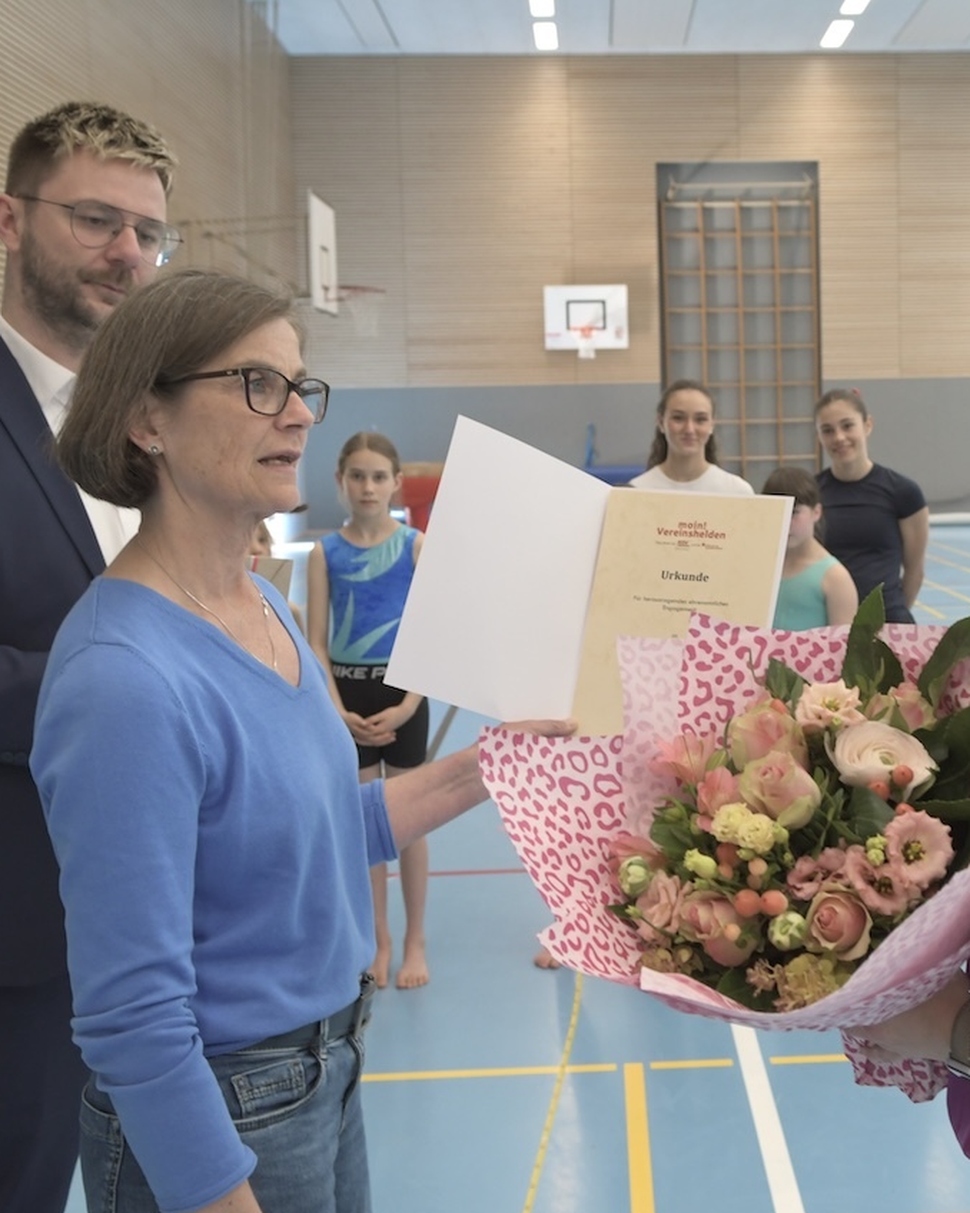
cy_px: 609
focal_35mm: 51
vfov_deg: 36.7
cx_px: 722
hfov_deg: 29.2
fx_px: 1831
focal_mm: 24
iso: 1000
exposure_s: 1/100
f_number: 5
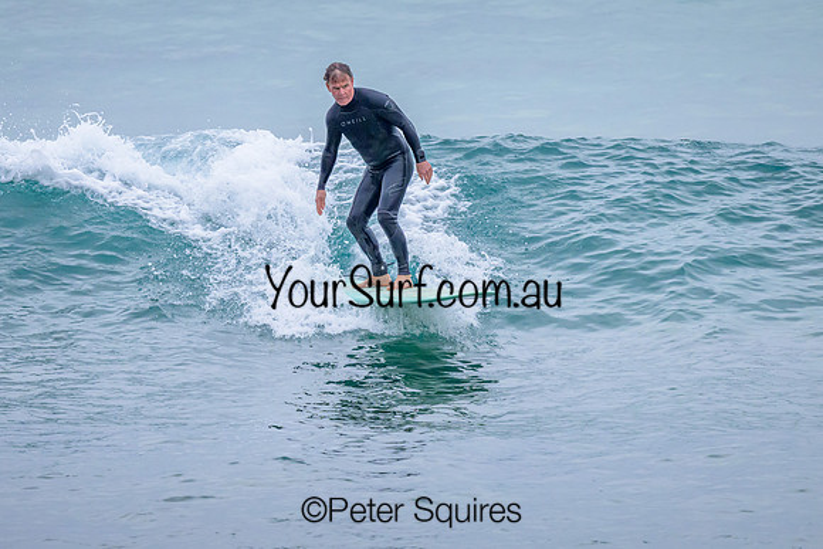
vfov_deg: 1.3
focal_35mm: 1097
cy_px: 290
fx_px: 25085
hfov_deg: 1.9
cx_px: 395
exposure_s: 1/1600
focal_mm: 800
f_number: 6.3
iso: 2500
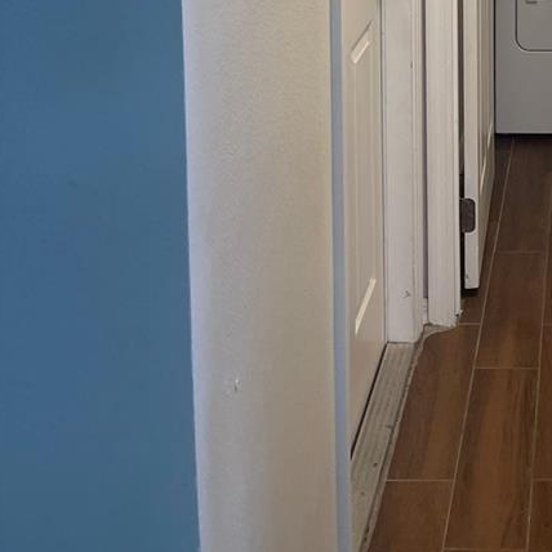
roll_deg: -0.7
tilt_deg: -5.5
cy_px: -187
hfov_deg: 26.0
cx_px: 575
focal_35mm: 62
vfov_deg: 24.0
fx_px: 1119
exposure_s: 1/120
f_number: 1.6
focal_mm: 5.1
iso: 100
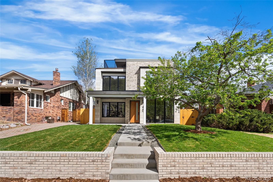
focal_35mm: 16
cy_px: 91
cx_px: 136
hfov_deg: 96.7
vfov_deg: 73.7
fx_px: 121
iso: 640
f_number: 8
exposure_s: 1/1250
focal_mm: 16
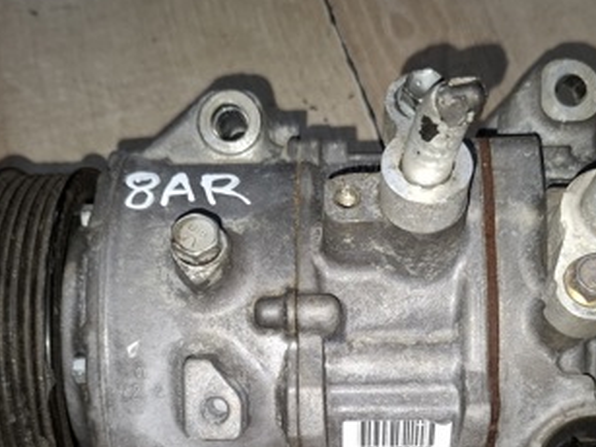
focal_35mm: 48
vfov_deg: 29.5
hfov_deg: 39.7
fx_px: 826
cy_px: 359
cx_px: 315
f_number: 1.8
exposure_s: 1/120
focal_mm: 5.54
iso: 200
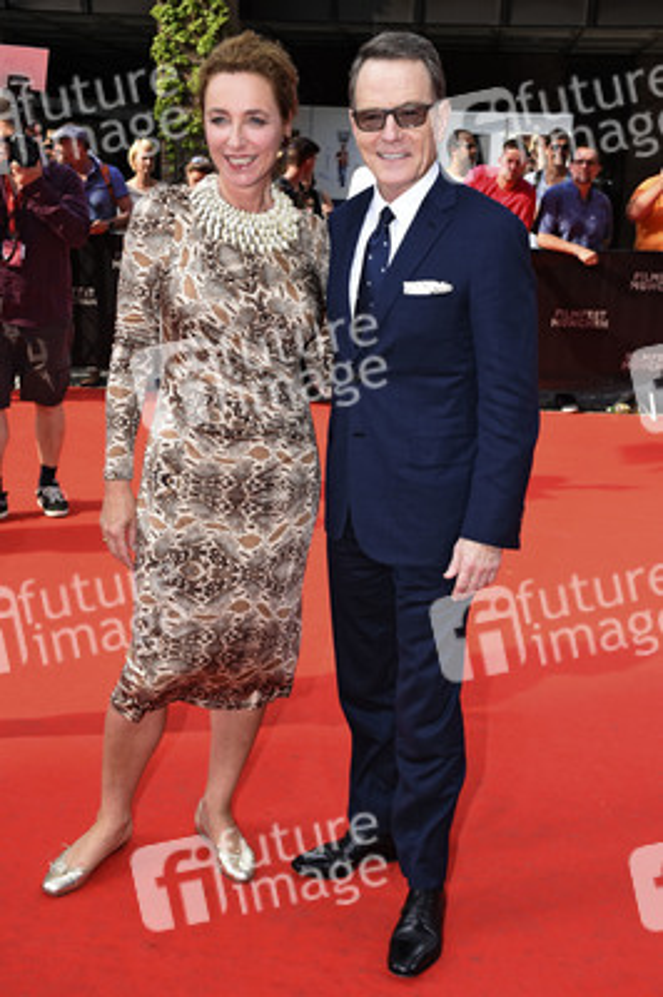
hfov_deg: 34.2
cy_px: 498
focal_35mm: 39
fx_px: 1079
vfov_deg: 49.6
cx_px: 332
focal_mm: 26
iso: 200
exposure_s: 1/160
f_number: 7.1
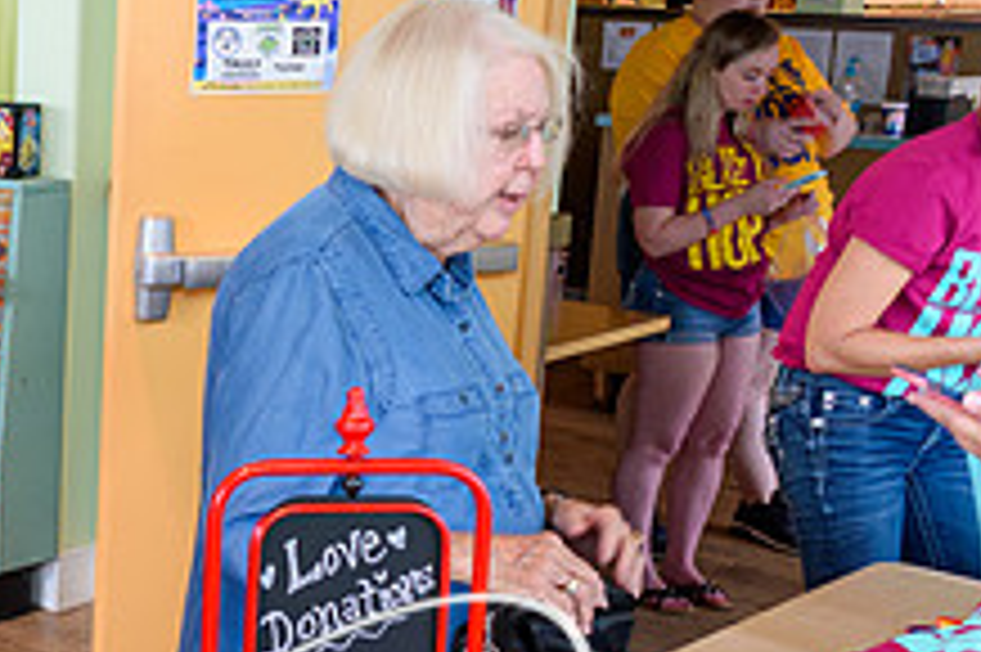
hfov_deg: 26.3
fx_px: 1960
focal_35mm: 72
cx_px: -45
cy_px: 420
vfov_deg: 18.9
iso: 720
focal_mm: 18
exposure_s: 1/30
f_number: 4
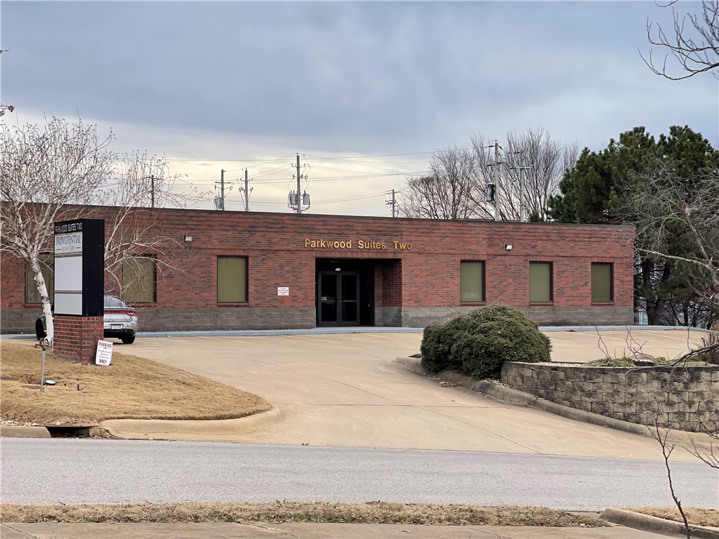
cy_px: 270
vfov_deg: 22.9
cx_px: 360
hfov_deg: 30.3
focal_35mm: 64
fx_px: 1329
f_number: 2.2
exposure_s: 1/511
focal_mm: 7.5
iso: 20
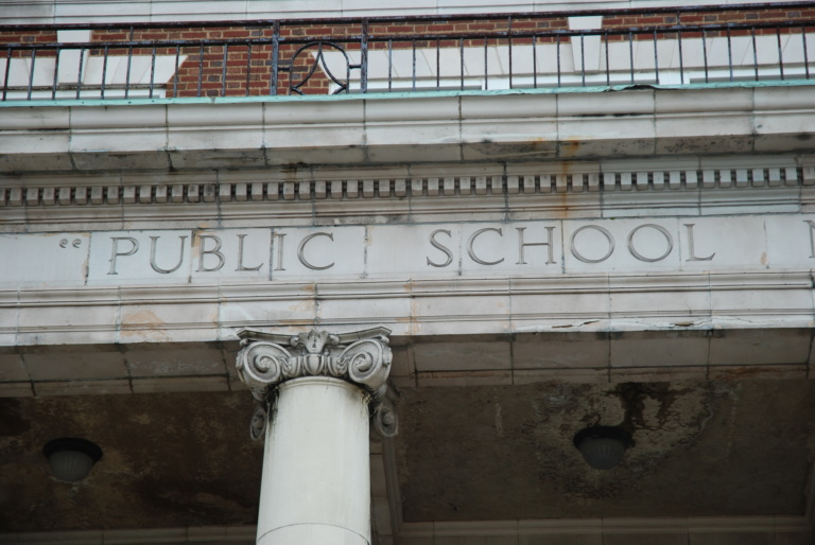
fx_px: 2380
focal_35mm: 105
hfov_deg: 19.4
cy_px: 272
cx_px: 408
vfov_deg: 13.1
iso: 200
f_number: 5
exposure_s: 1/400
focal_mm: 70
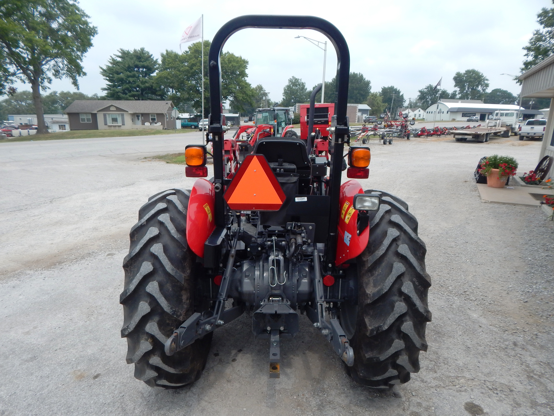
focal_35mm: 22
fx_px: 352
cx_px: 277
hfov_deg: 76.4
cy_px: 208
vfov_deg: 61.1
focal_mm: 4
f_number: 3
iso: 125
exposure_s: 1/1250
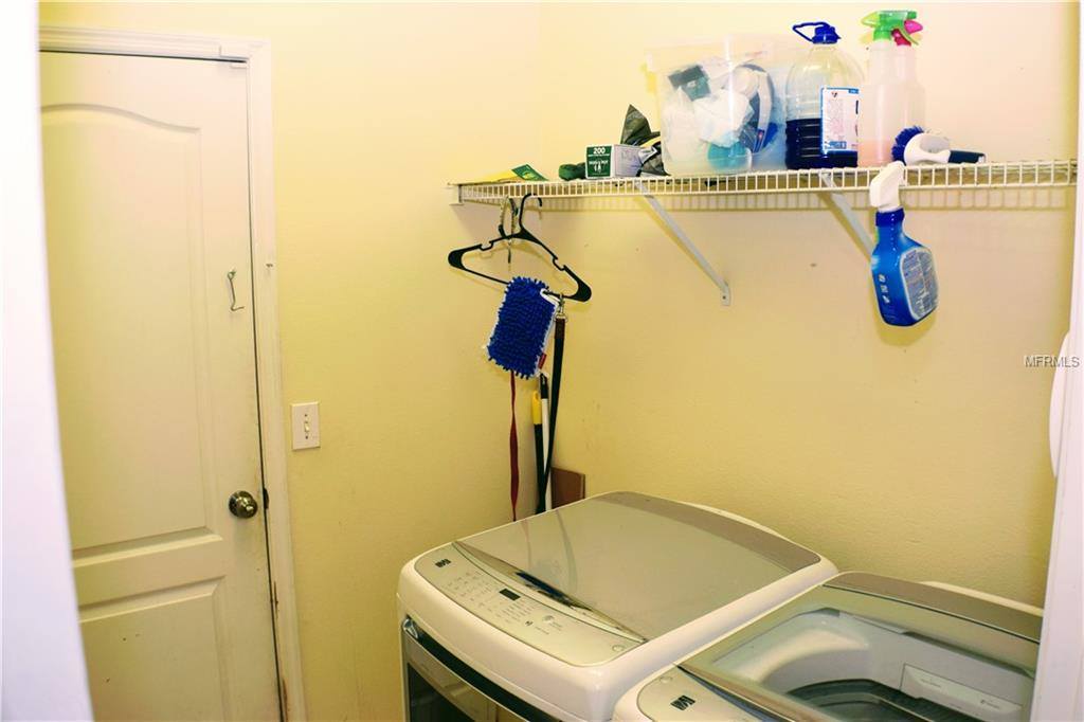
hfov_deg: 47.9
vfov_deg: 33.0
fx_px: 1219
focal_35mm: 40
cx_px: 542
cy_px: 361
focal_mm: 27
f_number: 5.6
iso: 800
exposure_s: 1/125
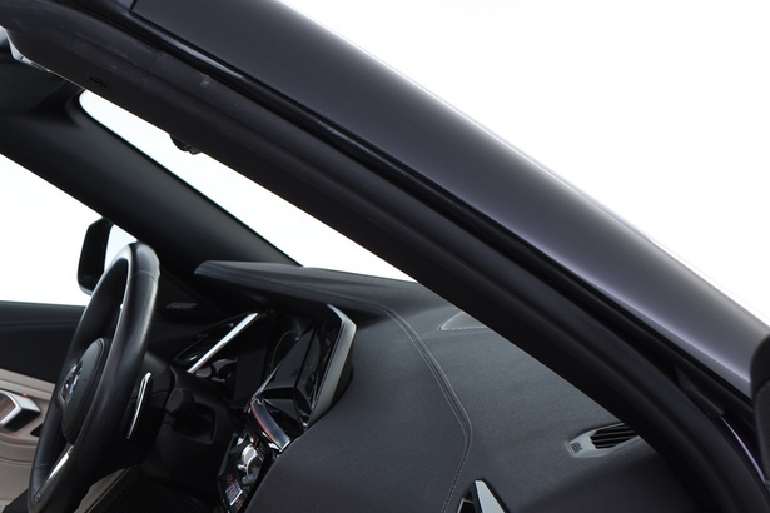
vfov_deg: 16.7
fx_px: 1690
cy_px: 578
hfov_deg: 24.5
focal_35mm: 79
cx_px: -8
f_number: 5.6
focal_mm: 20
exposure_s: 1
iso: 100
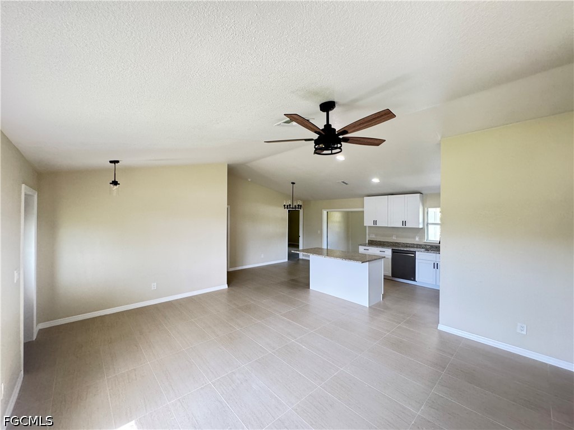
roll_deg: -0.7
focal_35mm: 14
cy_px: 215
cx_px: 287
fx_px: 232
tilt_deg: -0.2
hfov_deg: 102.1
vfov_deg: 85.7
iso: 320
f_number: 2.2
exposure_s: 1/93
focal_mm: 2.22
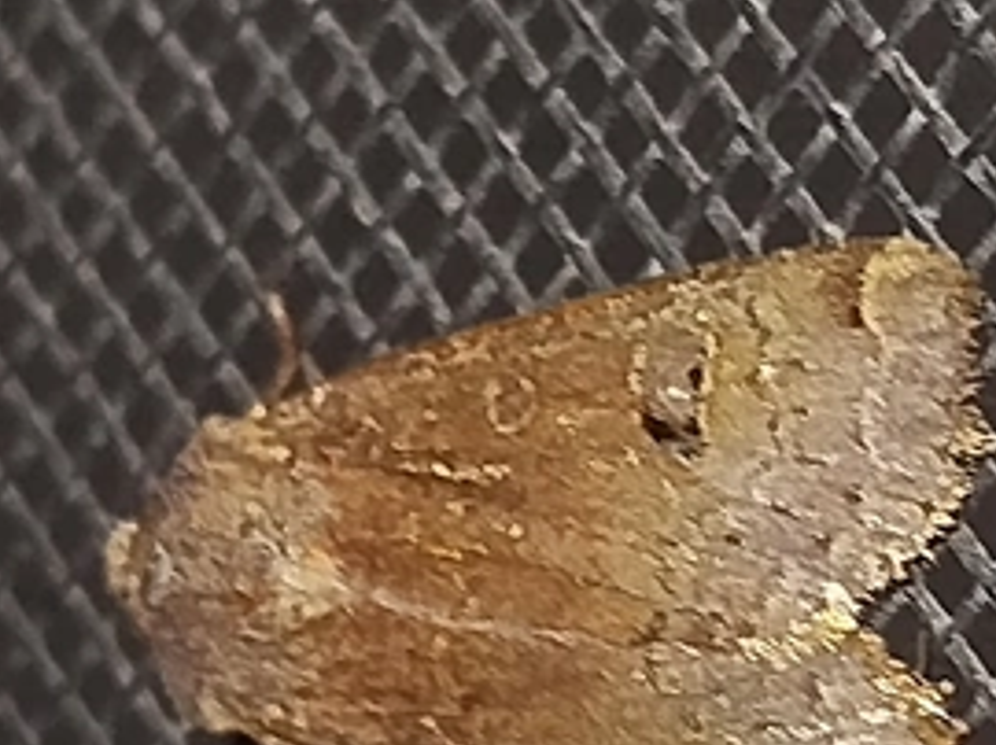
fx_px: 6209
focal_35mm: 216
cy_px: 730
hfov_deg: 9.2
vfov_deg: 6.8
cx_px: 520
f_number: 1.7
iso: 200
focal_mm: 5.31
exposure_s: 1/33
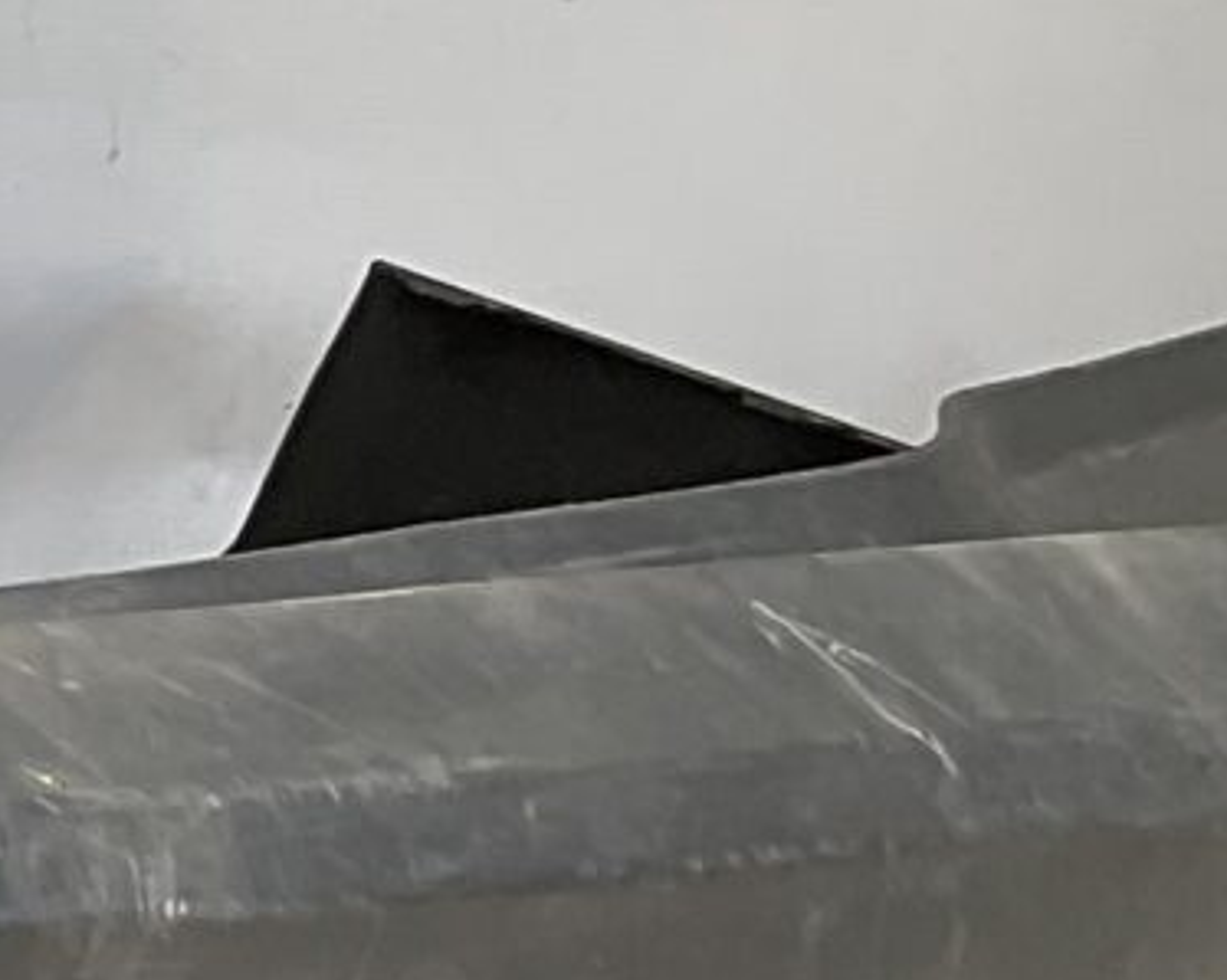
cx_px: -1896
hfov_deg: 8.8
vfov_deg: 7.9
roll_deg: -2.8
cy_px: 1121
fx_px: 7043
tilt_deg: -11.3
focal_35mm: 194
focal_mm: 3
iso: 16
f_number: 1.8
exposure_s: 1/283
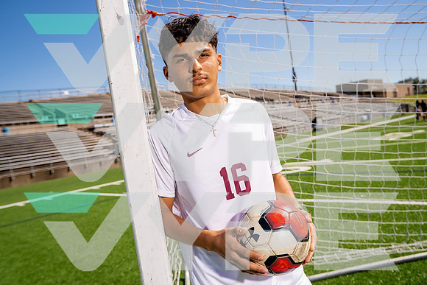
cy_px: 142
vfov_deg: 42.3
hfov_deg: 60.3
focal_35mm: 31
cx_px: 214
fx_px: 368
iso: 100
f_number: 4.5
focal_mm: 31
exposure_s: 1/1000
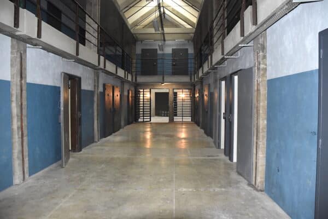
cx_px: 164
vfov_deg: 47.9
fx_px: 246
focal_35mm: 27
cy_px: 110
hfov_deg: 67.4
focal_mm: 18
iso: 2200
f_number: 3.5
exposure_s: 1/60
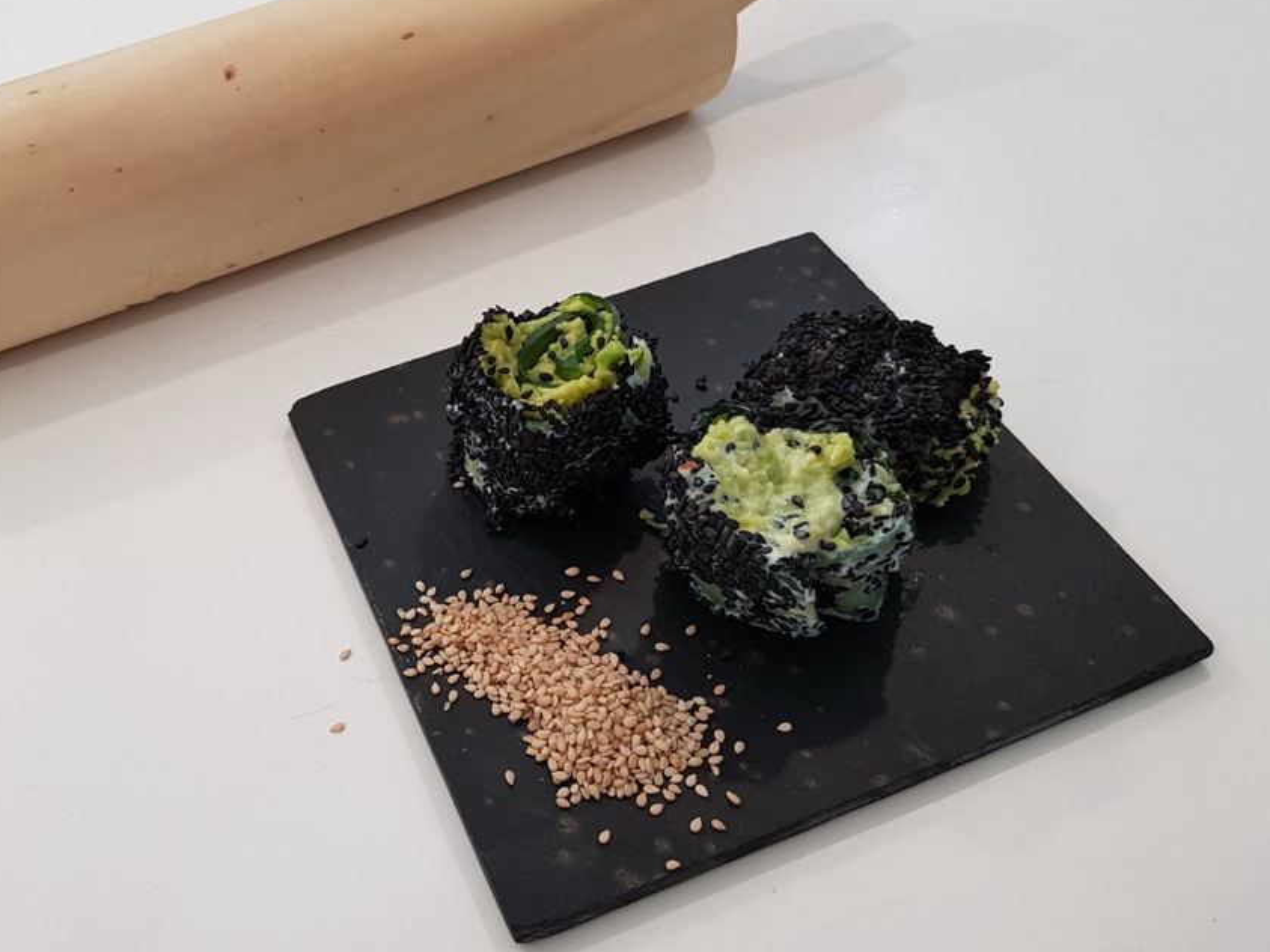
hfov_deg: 49.5
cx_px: 459
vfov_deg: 38.6
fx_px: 1357
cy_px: 426
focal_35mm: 37
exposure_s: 1/50
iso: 64
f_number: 1.7
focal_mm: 4.2
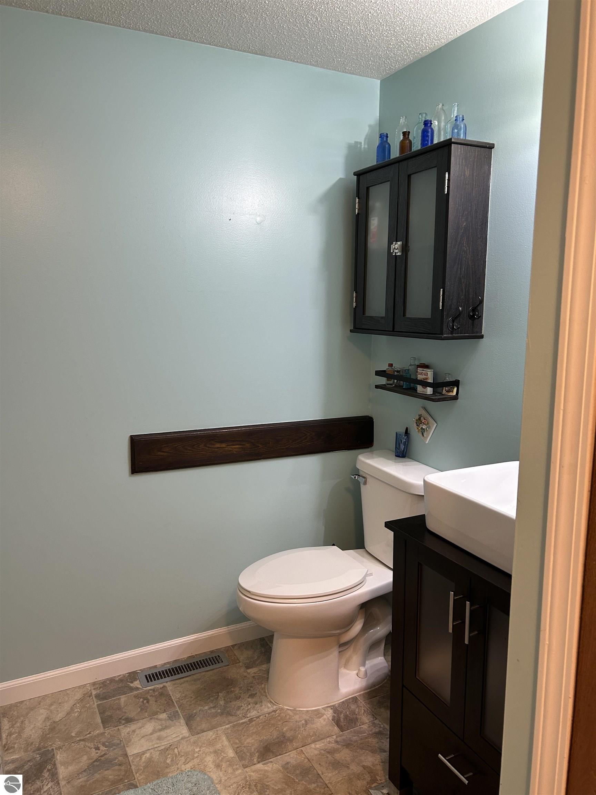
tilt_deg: -9.0
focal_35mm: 26
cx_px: 298
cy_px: 398
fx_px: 597
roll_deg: -1.6
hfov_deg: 53.1
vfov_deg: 67.3
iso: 100
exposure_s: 1/60
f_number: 1.5
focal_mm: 5.7
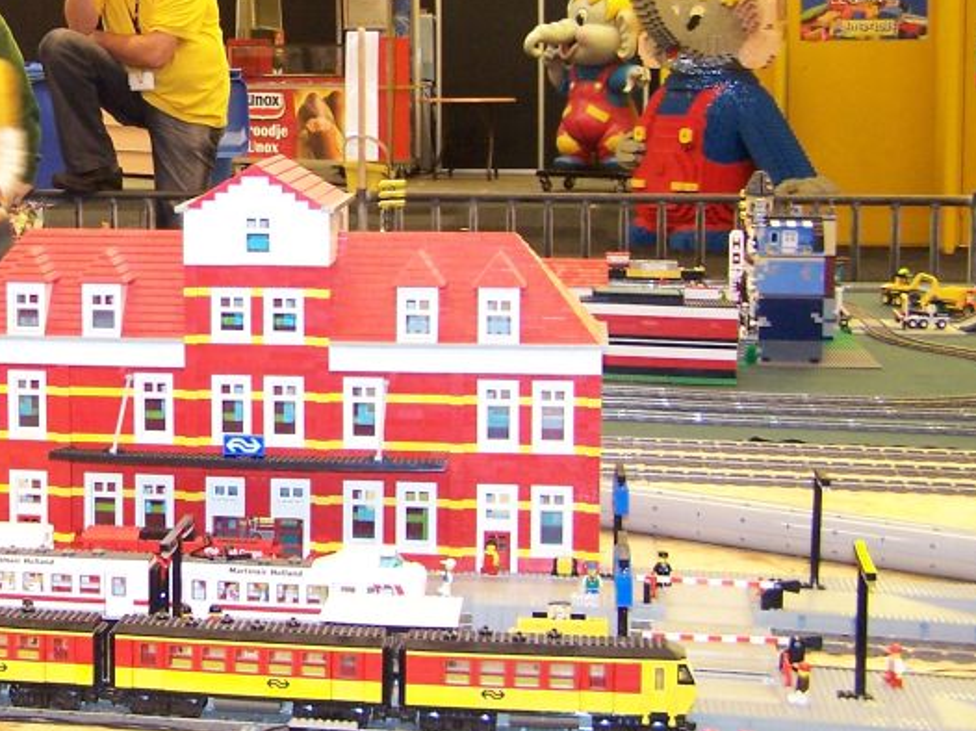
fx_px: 2085
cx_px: 54
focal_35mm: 74
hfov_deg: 25.3
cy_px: 197
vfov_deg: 19.8
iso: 140
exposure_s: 1/6
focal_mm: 6.3
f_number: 2.8
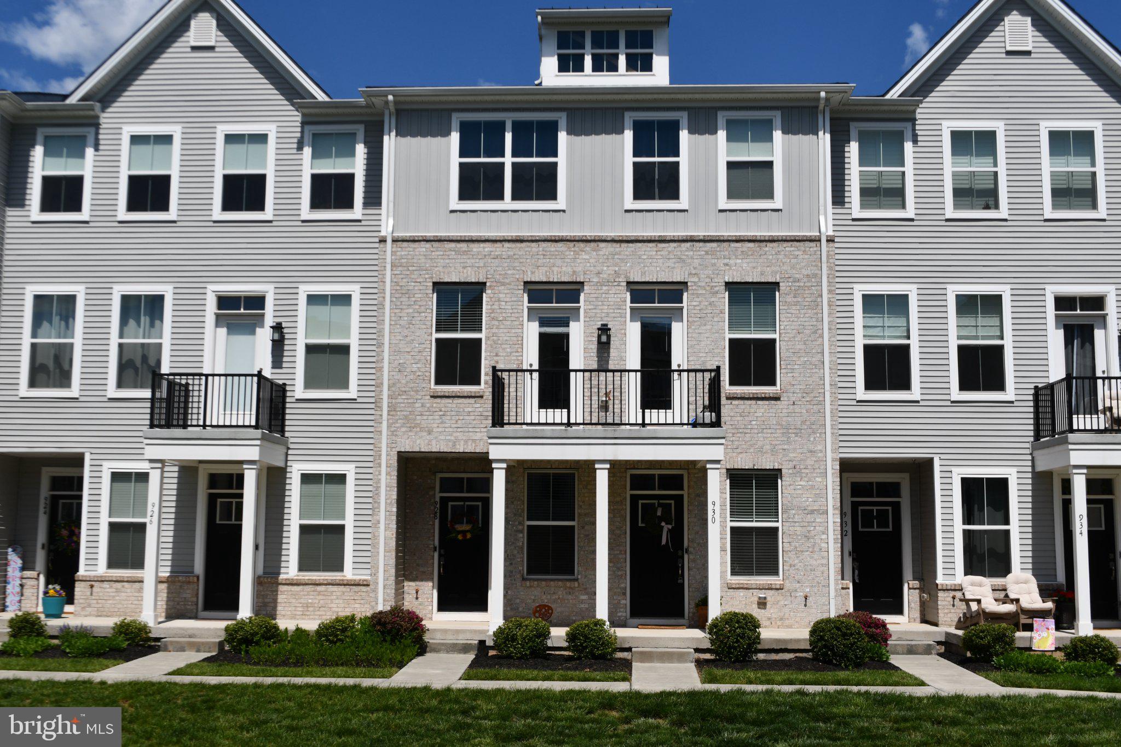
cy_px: 374
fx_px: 1308
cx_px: 560
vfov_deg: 31.9
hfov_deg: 46.4
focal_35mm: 42
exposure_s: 1/400
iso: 100
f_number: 10
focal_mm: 28
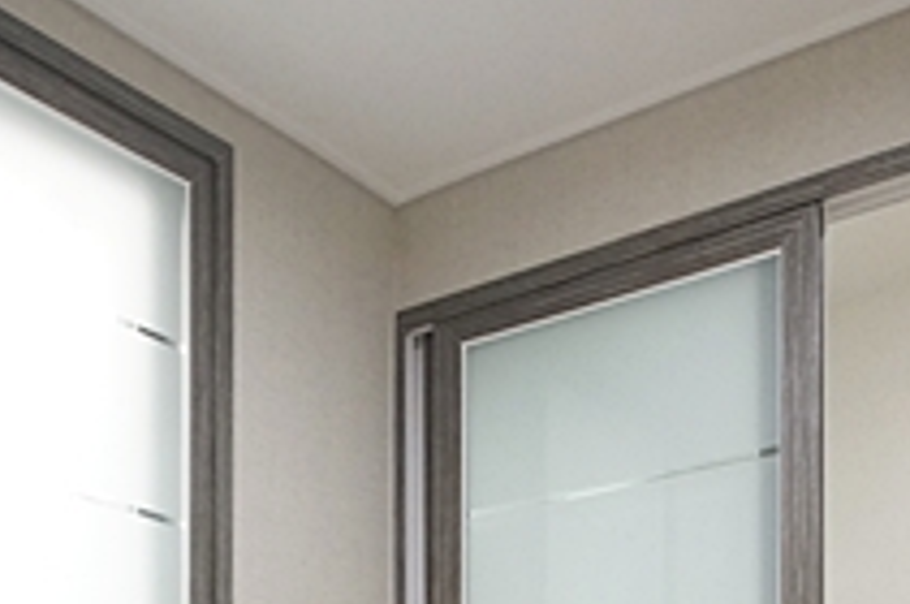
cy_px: 936
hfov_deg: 35.1
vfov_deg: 20.0
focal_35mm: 57
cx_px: 418
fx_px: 1439
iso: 800
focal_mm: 10
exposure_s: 1/25
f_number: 9
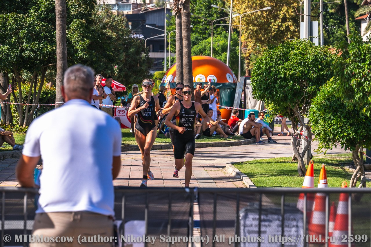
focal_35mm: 145
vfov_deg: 9.5
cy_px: 124
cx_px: 186
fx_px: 1494
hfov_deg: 14.2
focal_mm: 145
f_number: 7.1
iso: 320
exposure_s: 1/1000
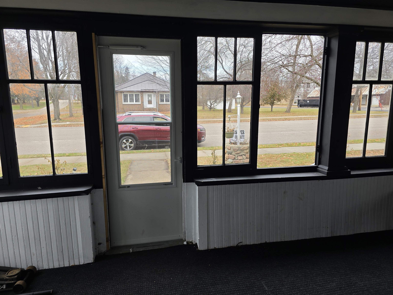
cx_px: 196
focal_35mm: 23
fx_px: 261
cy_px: 148
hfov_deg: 73.9
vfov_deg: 58.9
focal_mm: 6.3
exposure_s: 1/180
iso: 25
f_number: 1.7
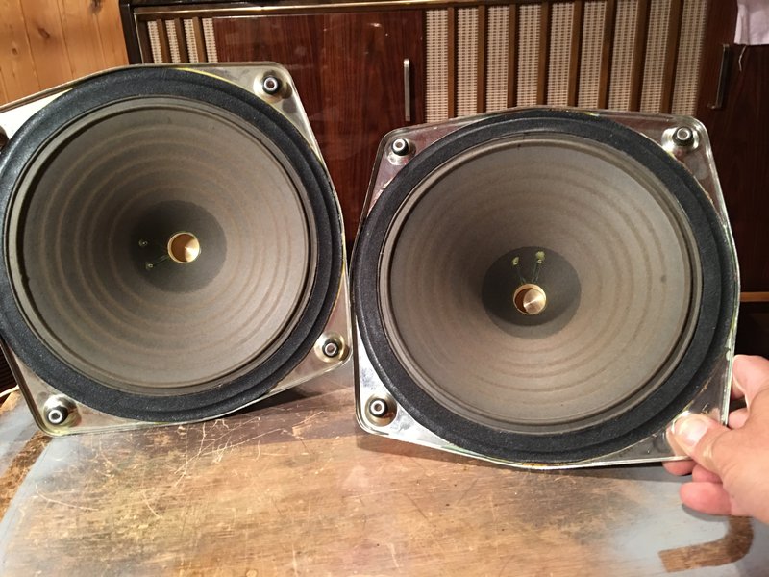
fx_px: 644
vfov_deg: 48.2
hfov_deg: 61.7
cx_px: 384
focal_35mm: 29
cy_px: 288
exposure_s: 1/8
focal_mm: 4.15
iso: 125
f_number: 2.2
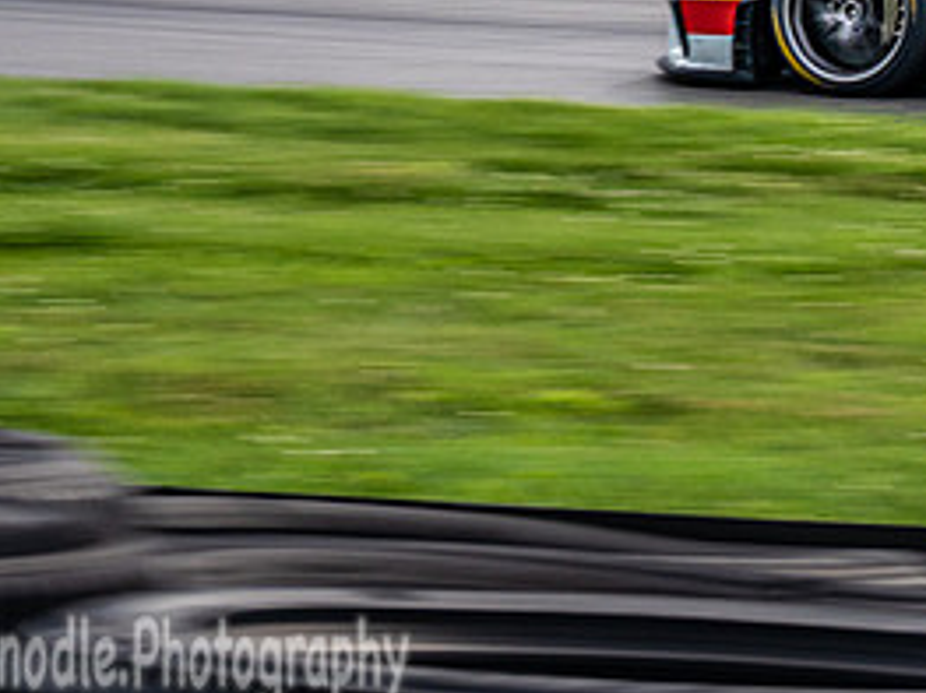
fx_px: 6096
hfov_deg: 8.6
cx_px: 1032
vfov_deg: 6.5
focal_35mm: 228
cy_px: -110
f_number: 13
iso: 200
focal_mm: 47
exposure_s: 1/125
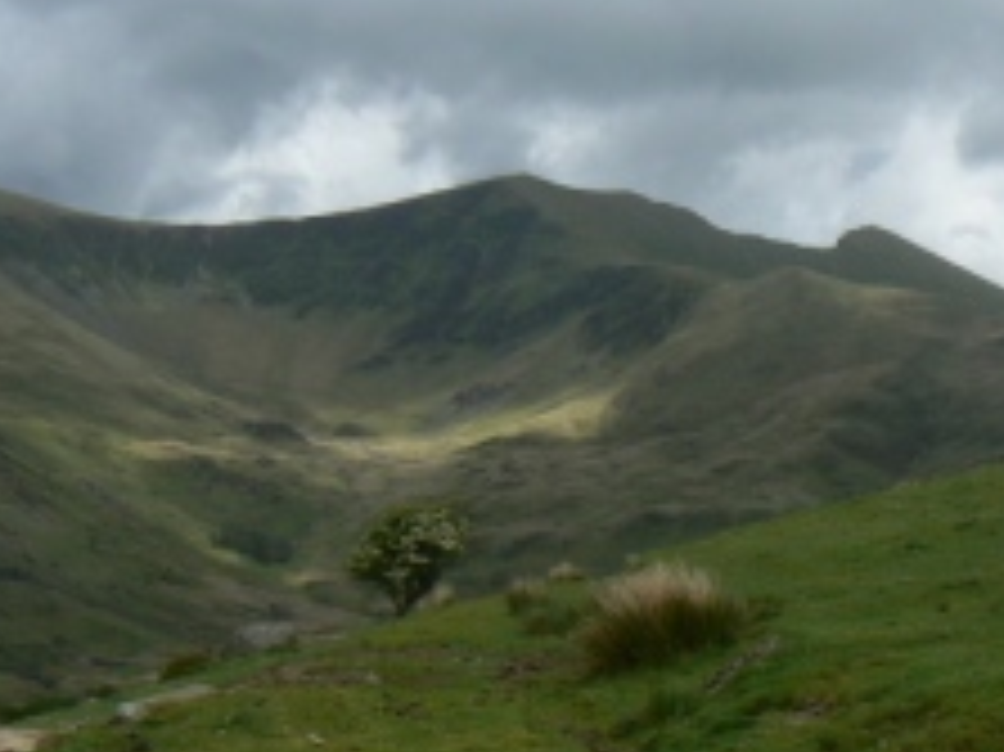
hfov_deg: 22.0
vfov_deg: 16.6
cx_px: 441
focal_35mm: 89
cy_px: 459
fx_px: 2580
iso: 80
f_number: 7.1
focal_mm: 7.7
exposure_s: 1/400
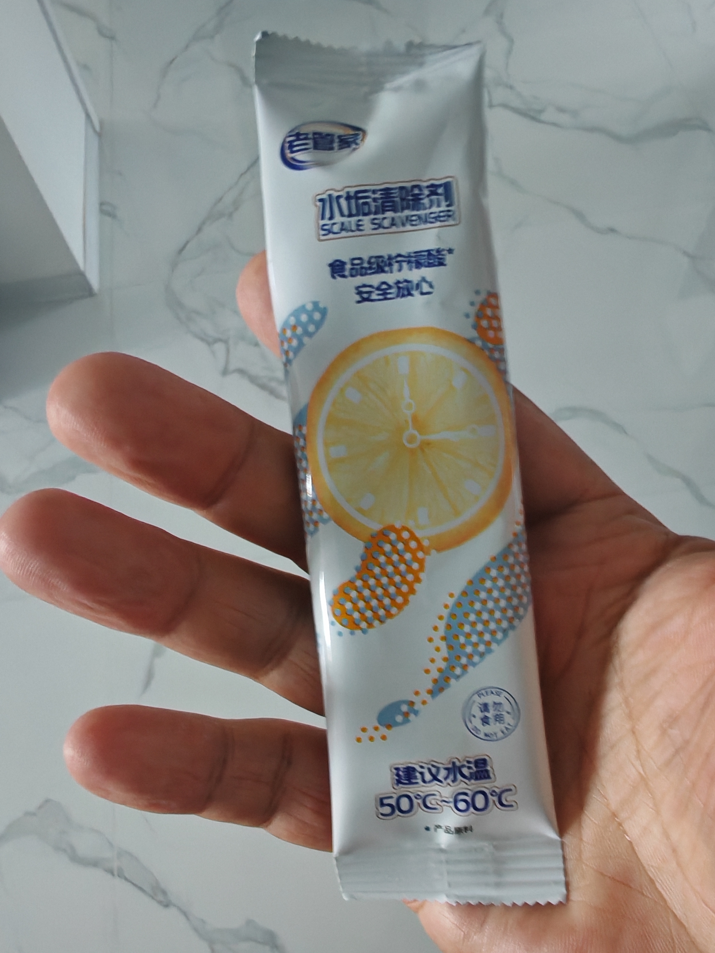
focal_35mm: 26
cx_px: 358
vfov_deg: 67.3
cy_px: 476
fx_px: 716
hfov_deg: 53.1
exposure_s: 1/17
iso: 320
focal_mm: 1.96
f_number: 2.2
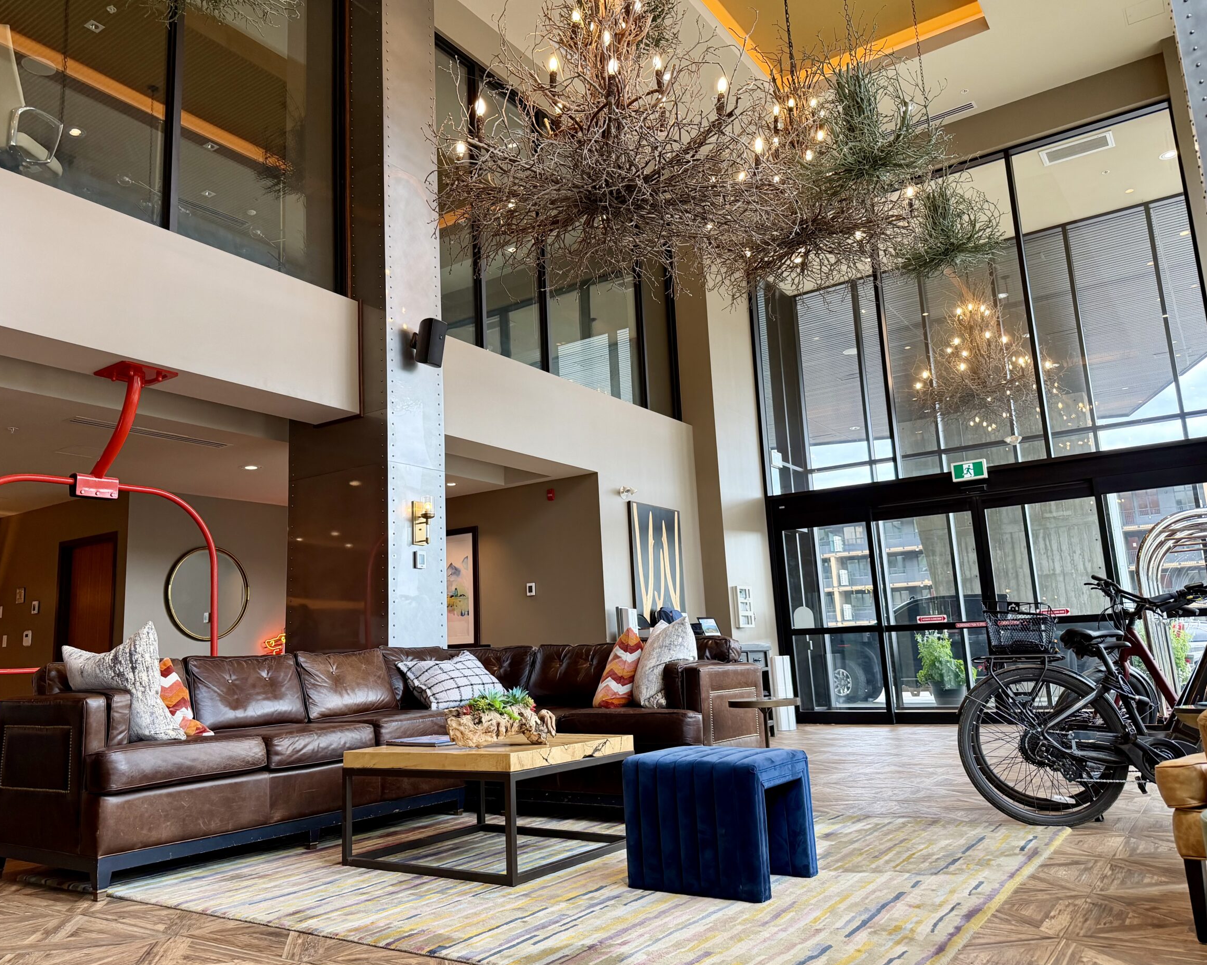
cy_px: 468
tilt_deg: +10.9
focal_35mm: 26
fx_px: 929
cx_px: 547
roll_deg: +1.5
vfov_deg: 54.9
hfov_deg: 65.9
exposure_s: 1/106
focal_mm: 6.76
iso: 200
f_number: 1.78
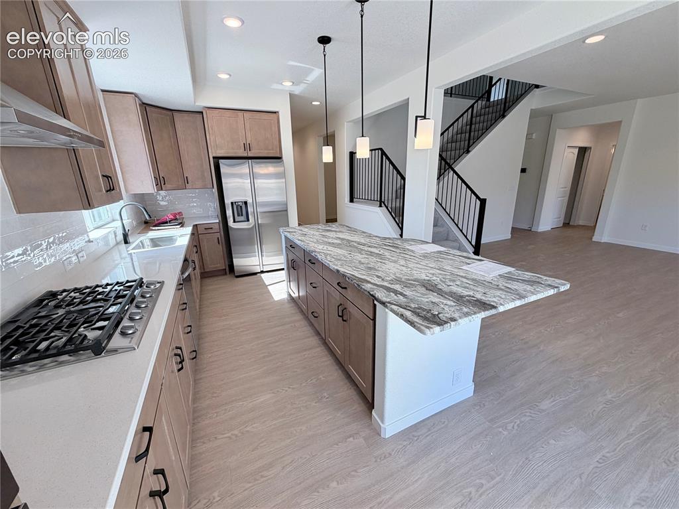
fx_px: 274
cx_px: 340
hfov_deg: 102.1
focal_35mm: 14
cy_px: 254
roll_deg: +1.3
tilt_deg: -15.5
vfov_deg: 85.6
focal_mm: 2.22
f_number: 2.2
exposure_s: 1/132
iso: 50
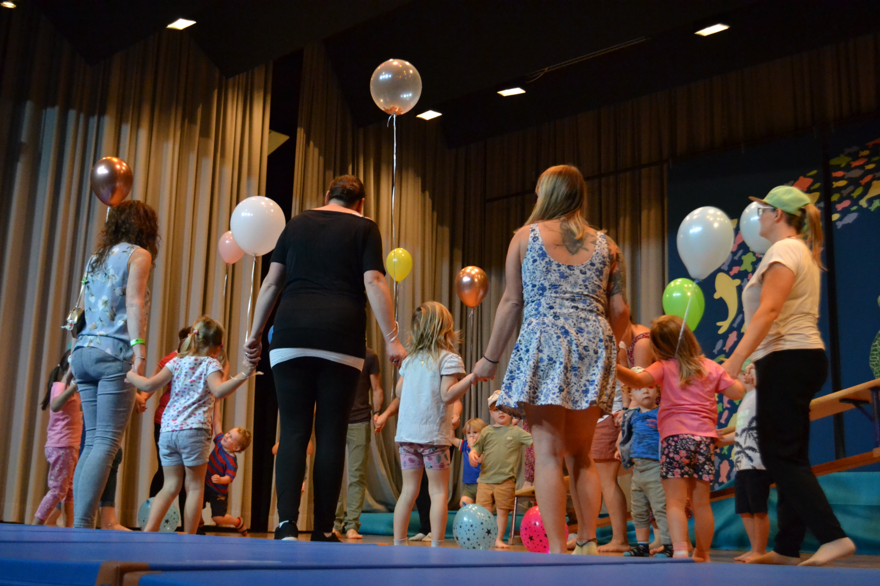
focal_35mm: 42
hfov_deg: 46.4
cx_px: 440
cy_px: 293
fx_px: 1027
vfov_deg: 31.9
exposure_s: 1/160
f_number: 4.5
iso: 3200
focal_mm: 28
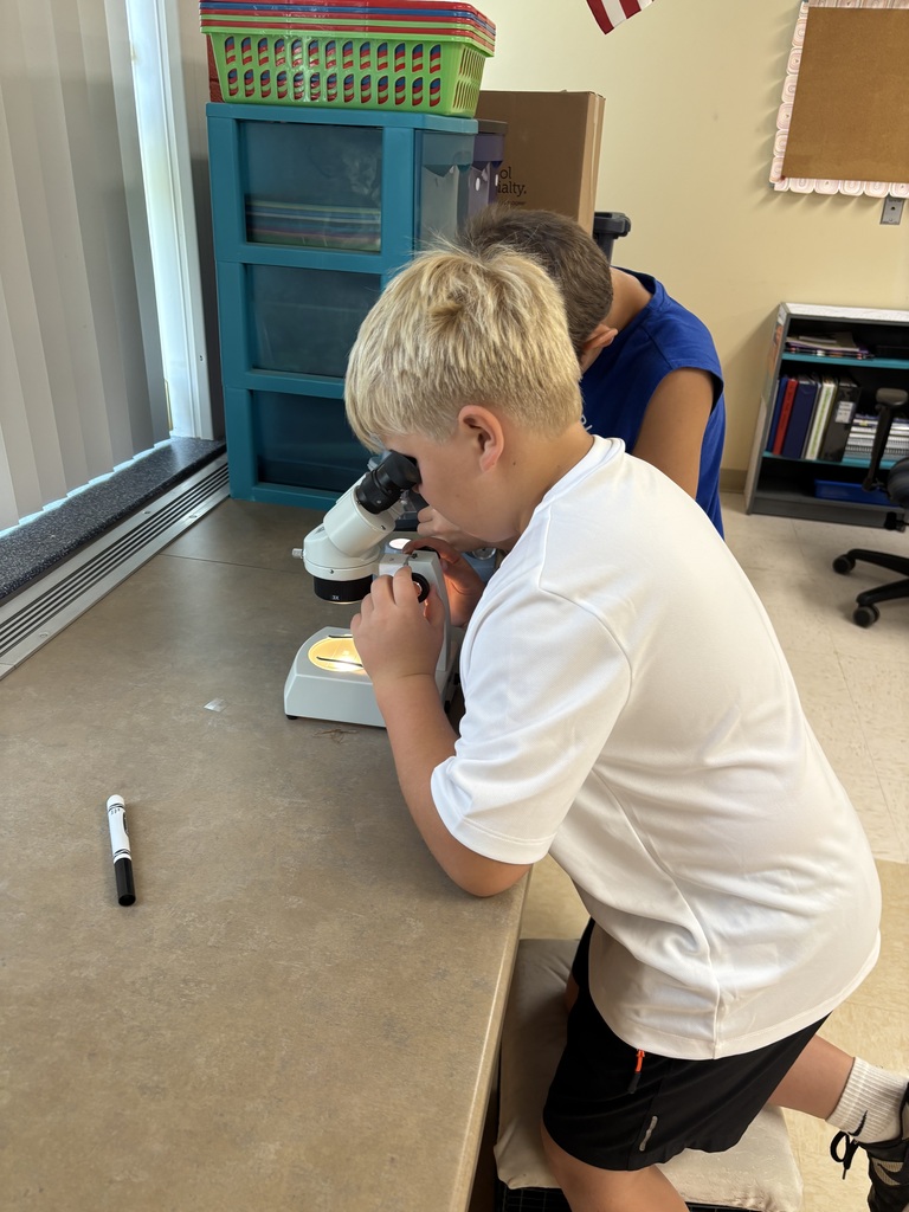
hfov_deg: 53.1
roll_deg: -4.6
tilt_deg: -27.6
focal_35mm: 26
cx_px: 454
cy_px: 606
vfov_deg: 67.3
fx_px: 910
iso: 80
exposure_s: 1/60
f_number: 1.6
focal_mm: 5.96
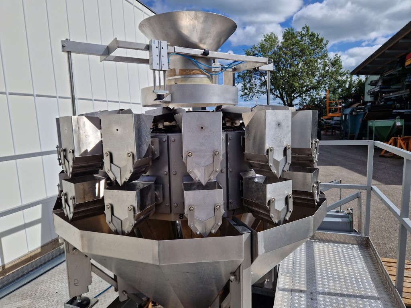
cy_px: 154
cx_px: 206
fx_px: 273
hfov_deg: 73.9
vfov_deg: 58.9
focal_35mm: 23
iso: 50
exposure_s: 1/2816
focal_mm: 5.4
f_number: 1.8
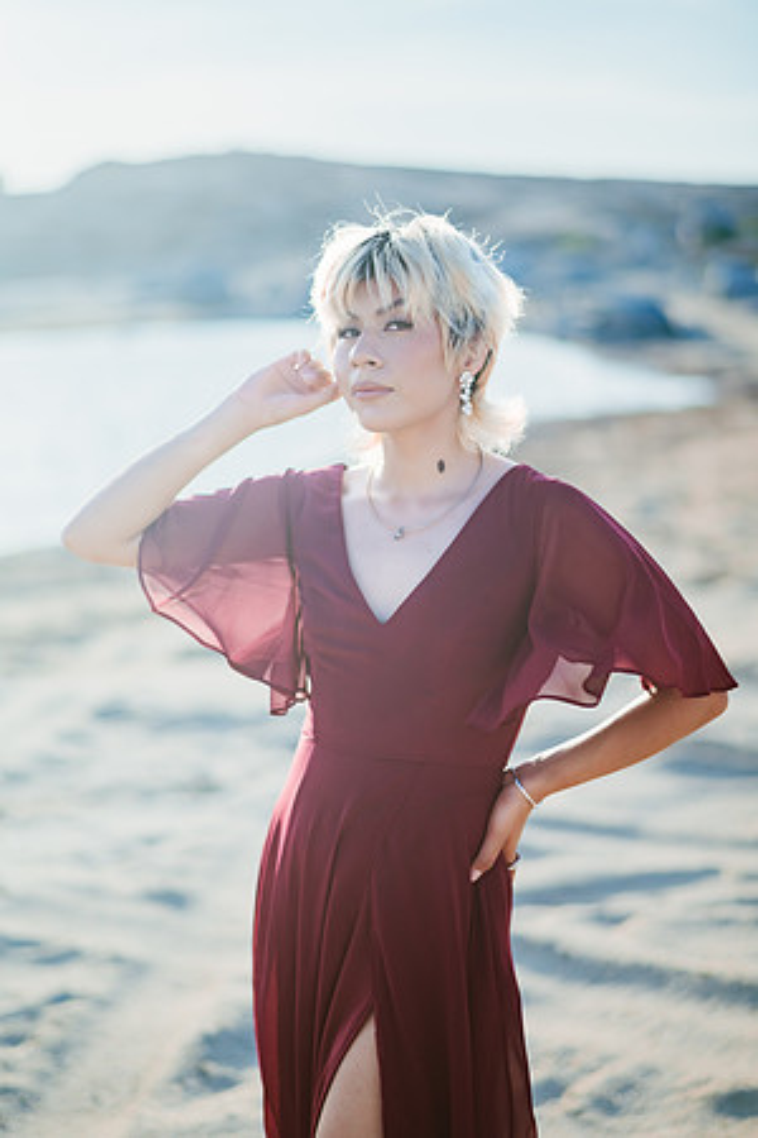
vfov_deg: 34.5
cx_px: 379
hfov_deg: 23.4
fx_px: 1832
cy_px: 569
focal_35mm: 58
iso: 100
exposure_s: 1/8000
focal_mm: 58
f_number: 1.4
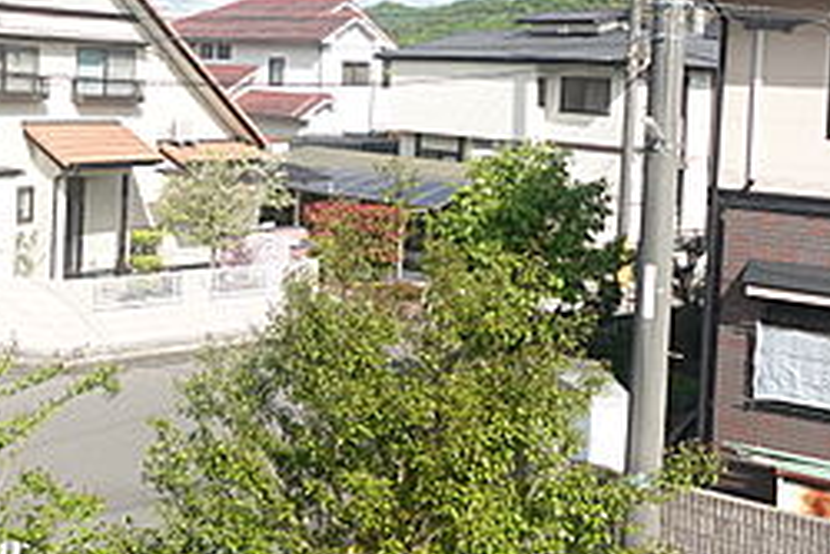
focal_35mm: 48
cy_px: 103
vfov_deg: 27.5
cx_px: 173
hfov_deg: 39.6
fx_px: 1107
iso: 125
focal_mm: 7.6
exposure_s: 1/2000
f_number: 2
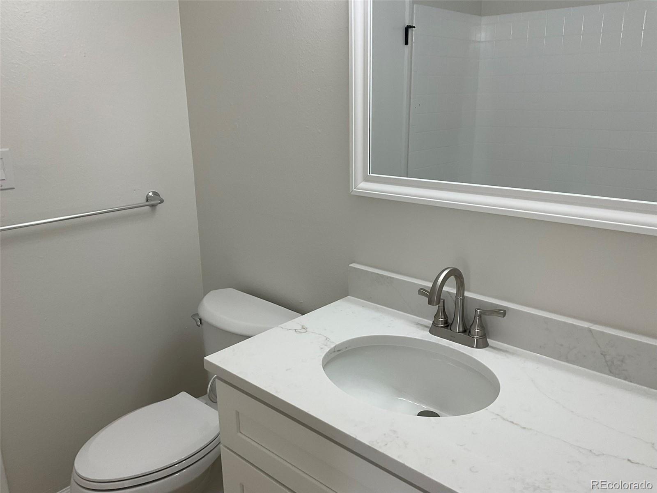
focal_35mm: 29
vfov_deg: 48.2
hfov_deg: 61.7
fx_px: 550
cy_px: 246
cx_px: 328
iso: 50
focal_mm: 3
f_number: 1.8
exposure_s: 1/120
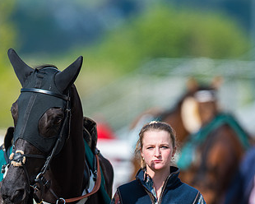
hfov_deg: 2.4
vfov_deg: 1.9
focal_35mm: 819
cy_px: 160
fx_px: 6181
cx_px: 104
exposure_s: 1/1250
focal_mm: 400
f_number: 5
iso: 160
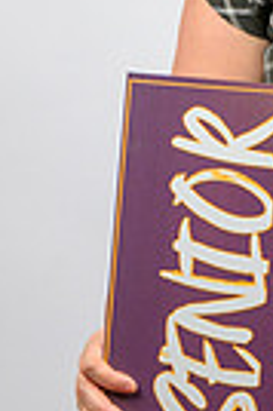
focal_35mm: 235
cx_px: 442
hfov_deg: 5.8
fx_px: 2680
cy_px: 52
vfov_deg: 8.7
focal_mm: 70
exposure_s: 1/160
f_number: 6.3
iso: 1000
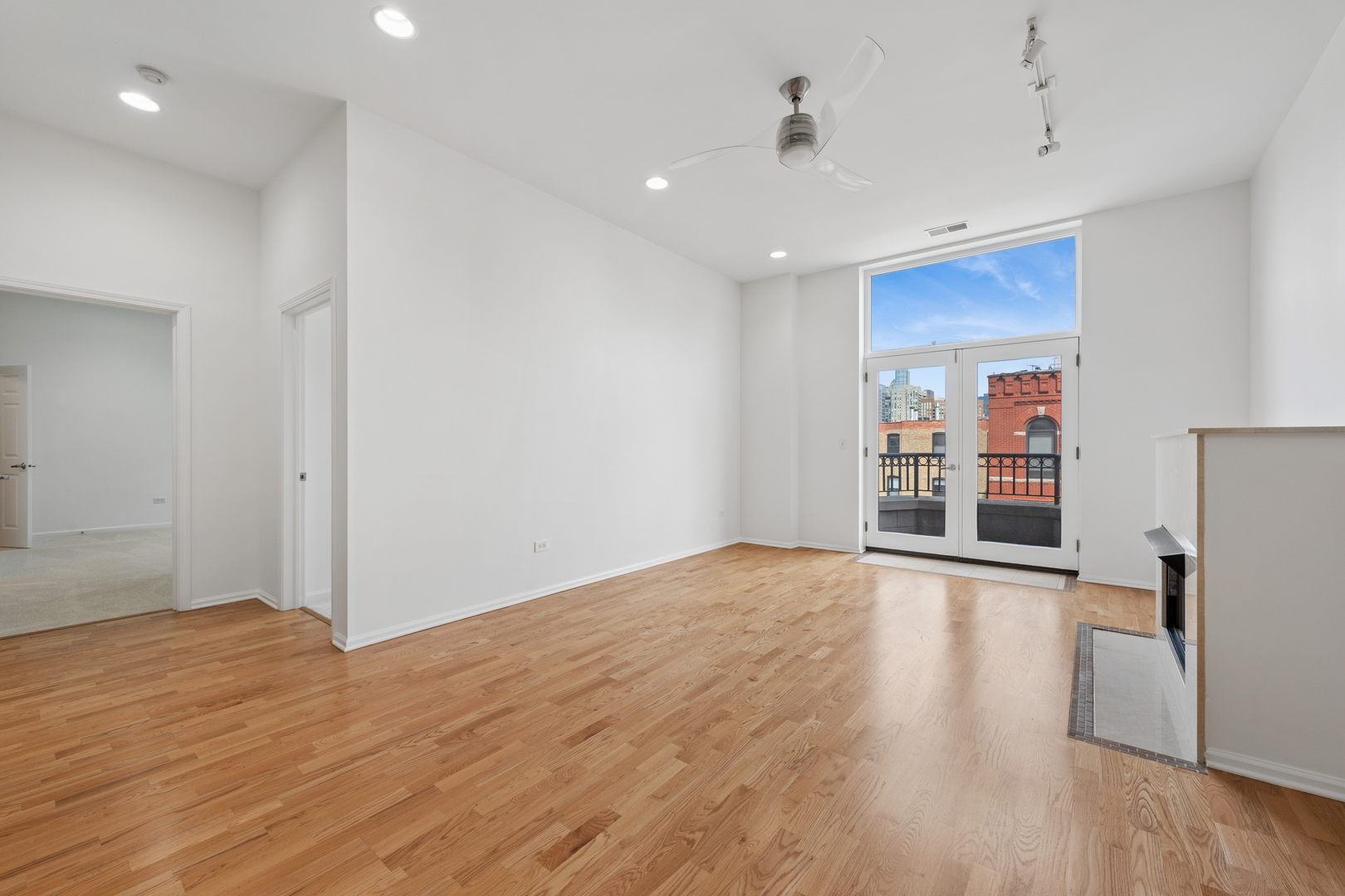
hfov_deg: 104.3
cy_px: 448
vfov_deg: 81.2
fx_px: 523
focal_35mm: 14
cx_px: 672
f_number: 11
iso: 200
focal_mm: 14
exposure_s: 1/60
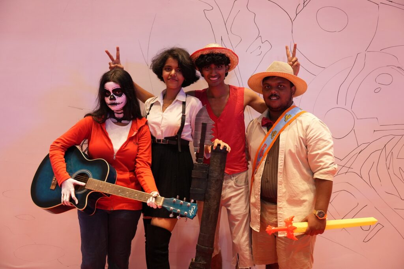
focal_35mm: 37
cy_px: 134
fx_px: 415
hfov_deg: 51.9
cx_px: 202
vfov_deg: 36.0
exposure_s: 1/250
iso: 4000
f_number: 2.8
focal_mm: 37
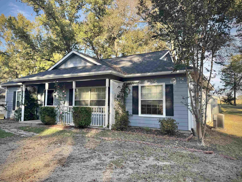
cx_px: 113
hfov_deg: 65.3
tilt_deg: +3.9
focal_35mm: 27
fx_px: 189
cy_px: 91
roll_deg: -1.1
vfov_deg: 51.4
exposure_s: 1/582
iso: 80
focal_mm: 6.76
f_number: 1.78
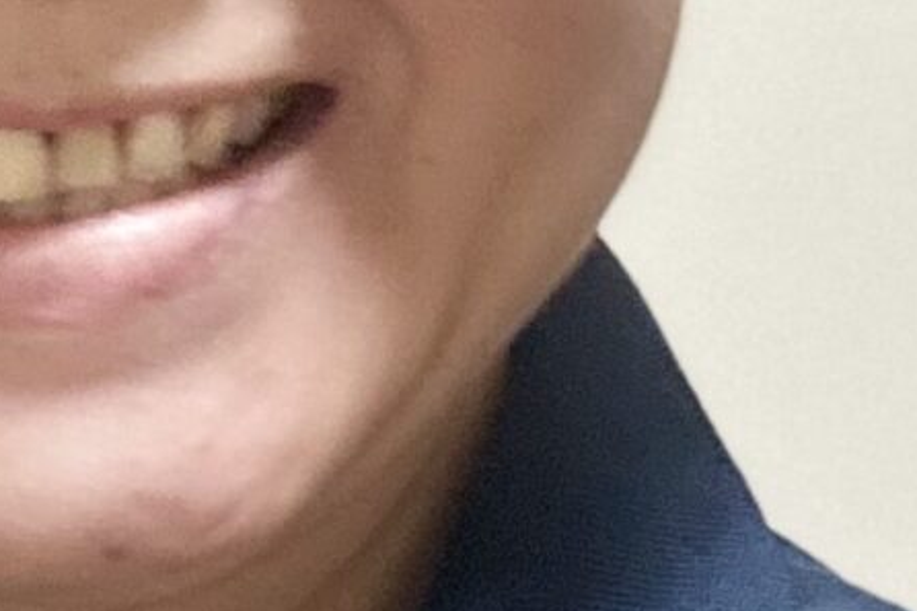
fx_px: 4558
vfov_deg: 7.7
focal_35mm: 179
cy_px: 259
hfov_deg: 11.4
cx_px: 152
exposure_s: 1/50
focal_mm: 2.69
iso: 320
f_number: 1.9
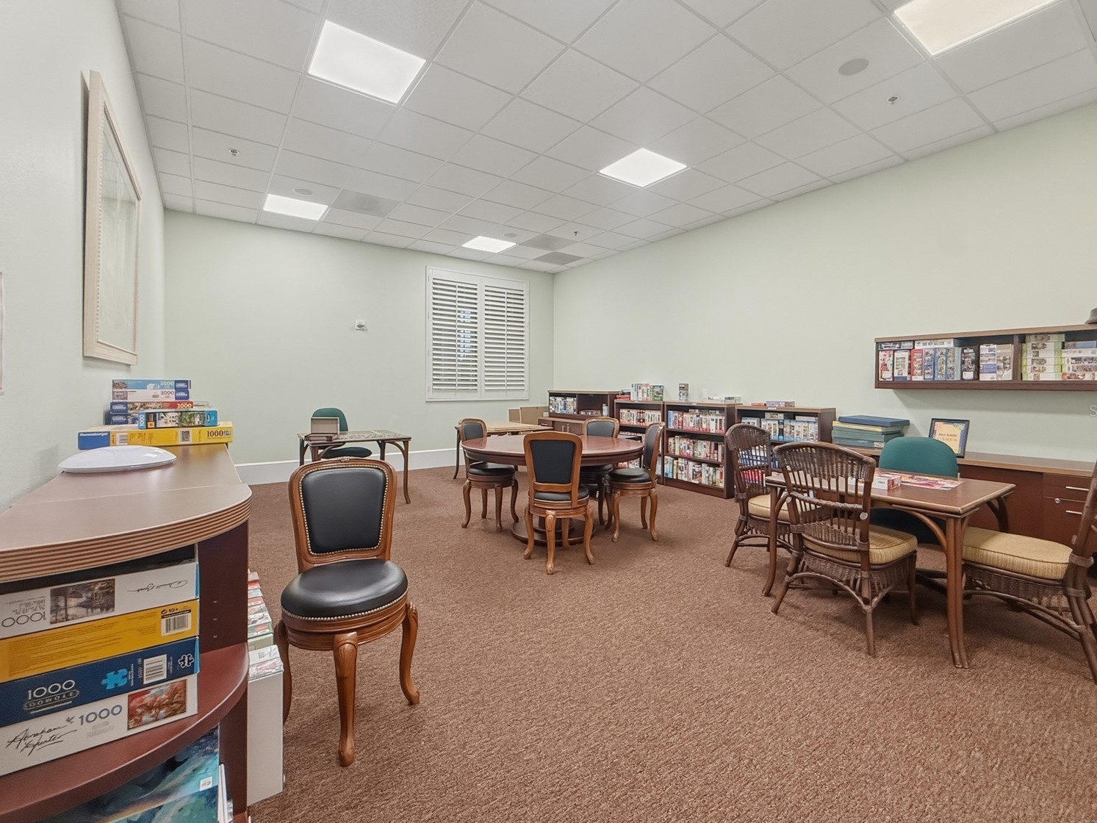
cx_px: 571
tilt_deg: -2.3
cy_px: 410
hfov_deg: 98.1
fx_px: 475
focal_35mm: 15
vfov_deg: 81.8
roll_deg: +0.0
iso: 320
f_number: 2.2
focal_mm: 2.2
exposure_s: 1/120
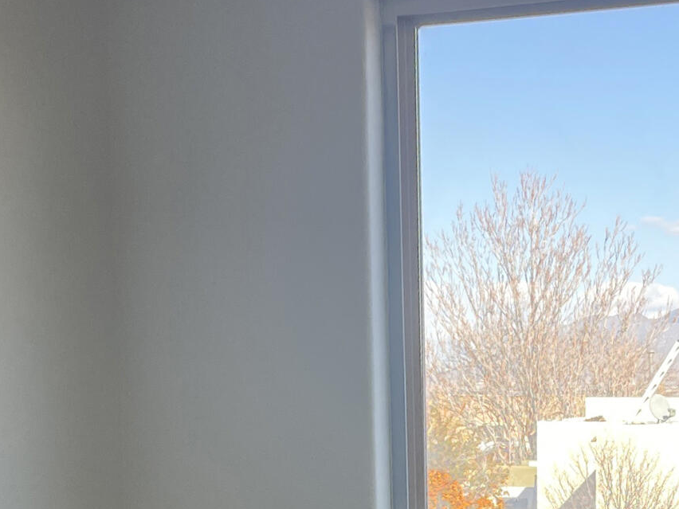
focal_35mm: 88
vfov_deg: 15.8
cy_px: 681
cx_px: 613
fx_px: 1726
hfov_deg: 21.7
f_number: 1.6
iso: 32
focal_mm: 5.1
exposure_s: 1/419
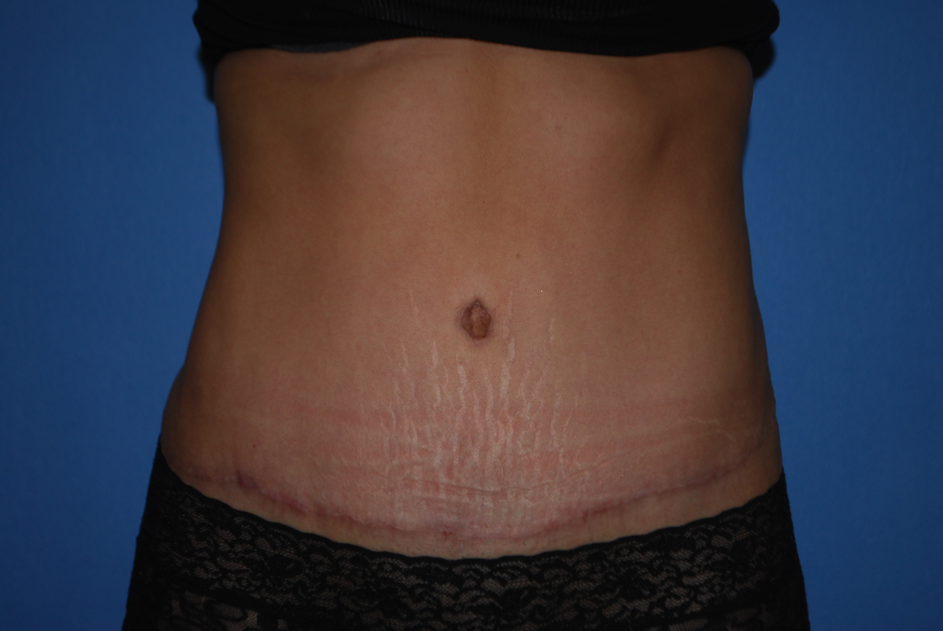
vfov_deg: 16.6
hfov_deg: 24.6
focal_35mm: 82
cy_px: 316
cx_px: 472
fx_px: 2164
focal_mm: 55
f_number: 5.6
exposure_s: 1/60
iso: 200
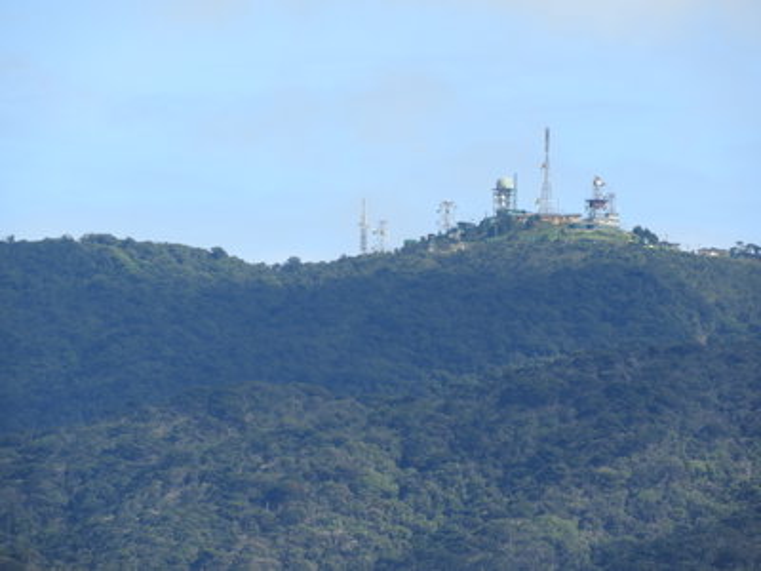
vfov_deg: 3.0
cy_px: 286
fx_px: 10992
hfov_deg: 4.0
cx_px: 380
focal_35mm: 500
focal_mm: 89.6
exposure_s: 1/400
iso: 100
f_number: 5.6
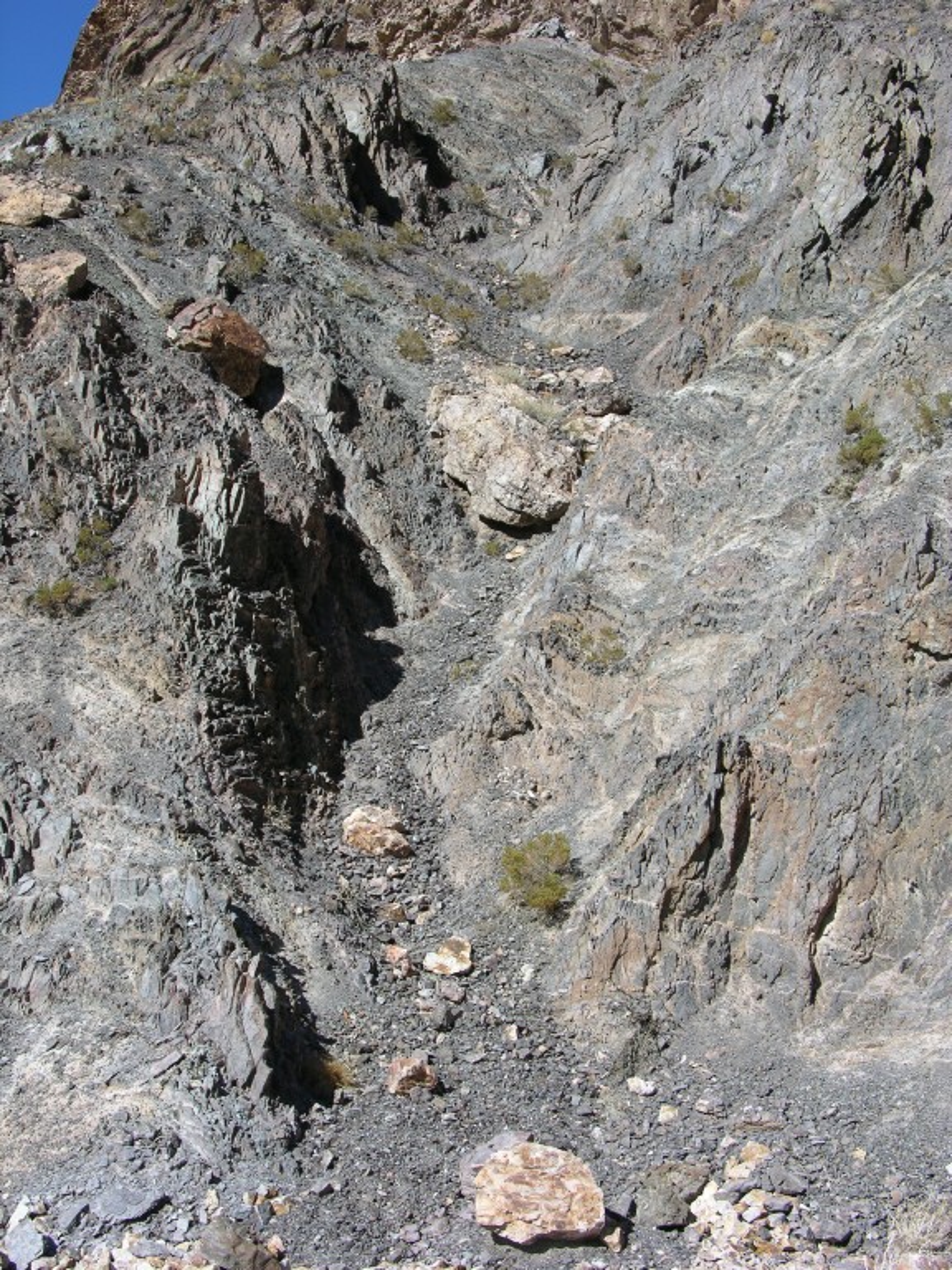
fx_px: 1687
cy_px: 635
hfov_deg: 31.5
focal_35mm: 46
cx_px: 476
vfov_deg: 41.2
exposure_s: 1/245
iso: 50
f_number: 5.9
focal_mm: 11.6
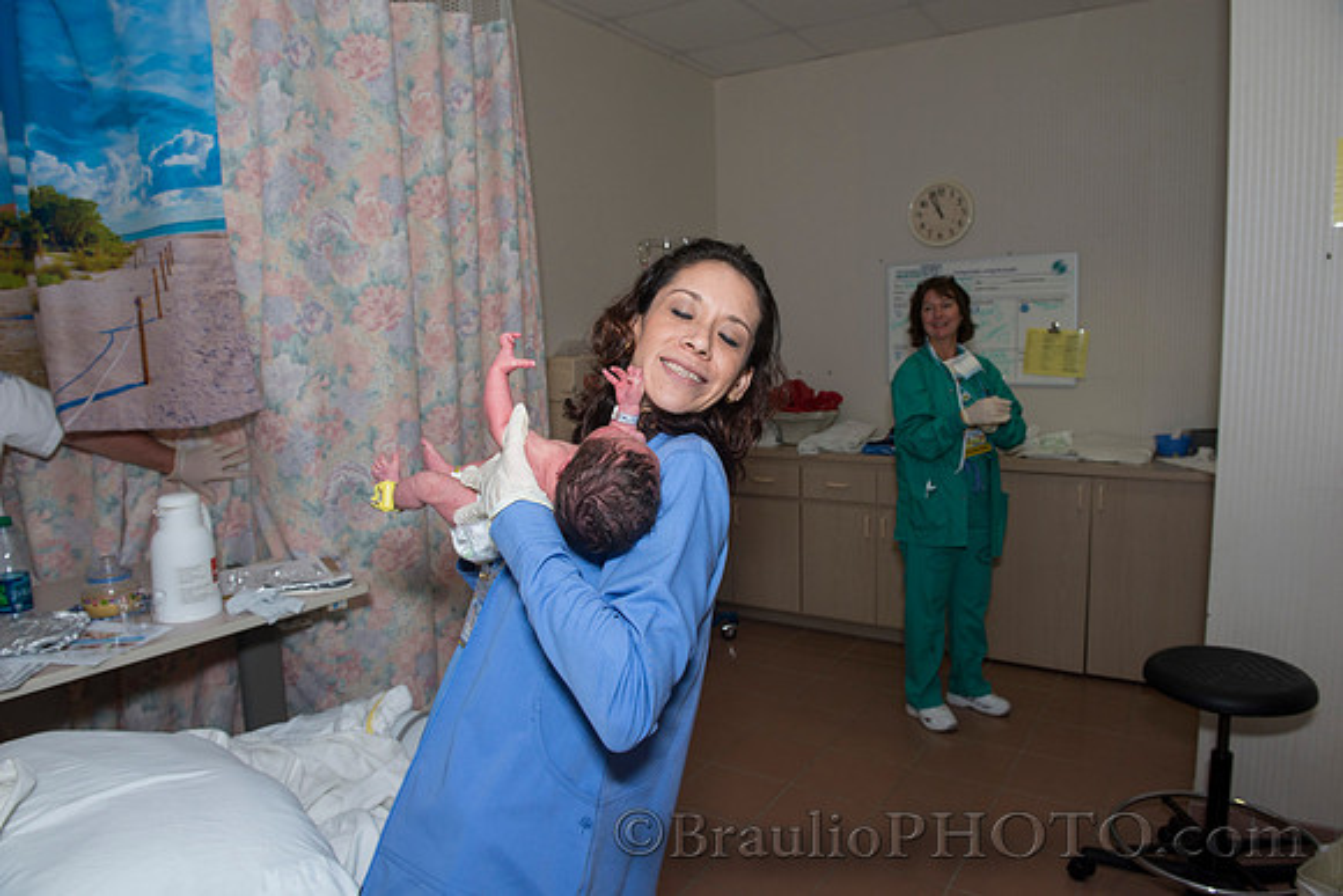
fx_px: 896
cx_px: 672
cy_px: 448
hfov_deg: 73.7
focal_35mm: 24
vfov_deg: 53.2
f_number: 7.1
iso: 640
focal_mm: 24
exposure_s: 1/200
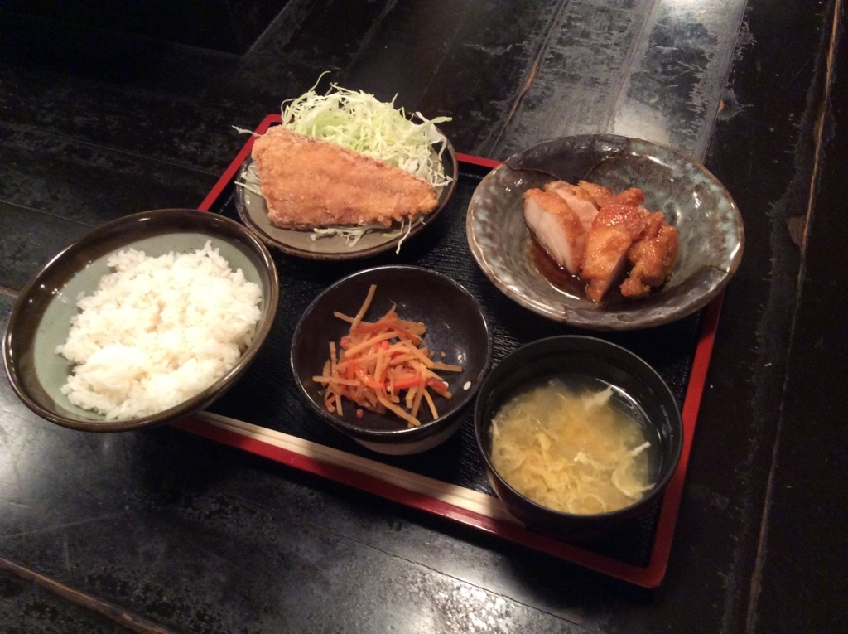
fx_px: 783
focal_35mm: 32
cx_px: 424
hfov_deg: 56.9
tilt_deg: -52.8
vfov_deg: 44.1
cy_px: 317
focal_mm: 3.3
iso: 320
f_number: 2.4
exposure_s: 1/20
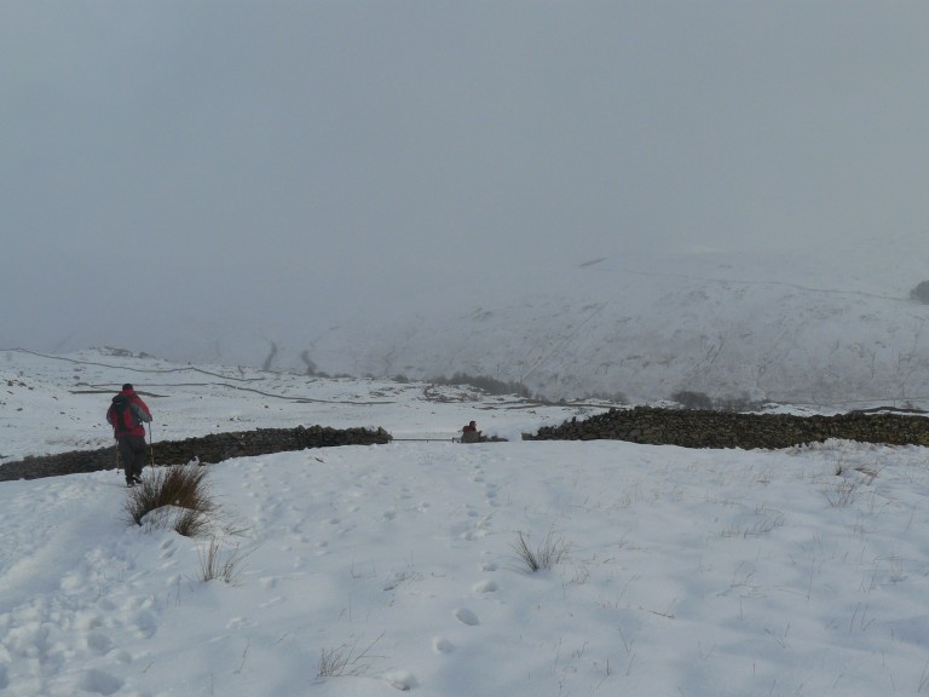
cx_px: 464
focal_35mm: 36
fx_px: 966
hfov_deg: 51.4
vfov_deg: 39.7
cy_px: 348
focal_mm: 6
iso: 100
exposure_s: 1/500
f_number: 6.3
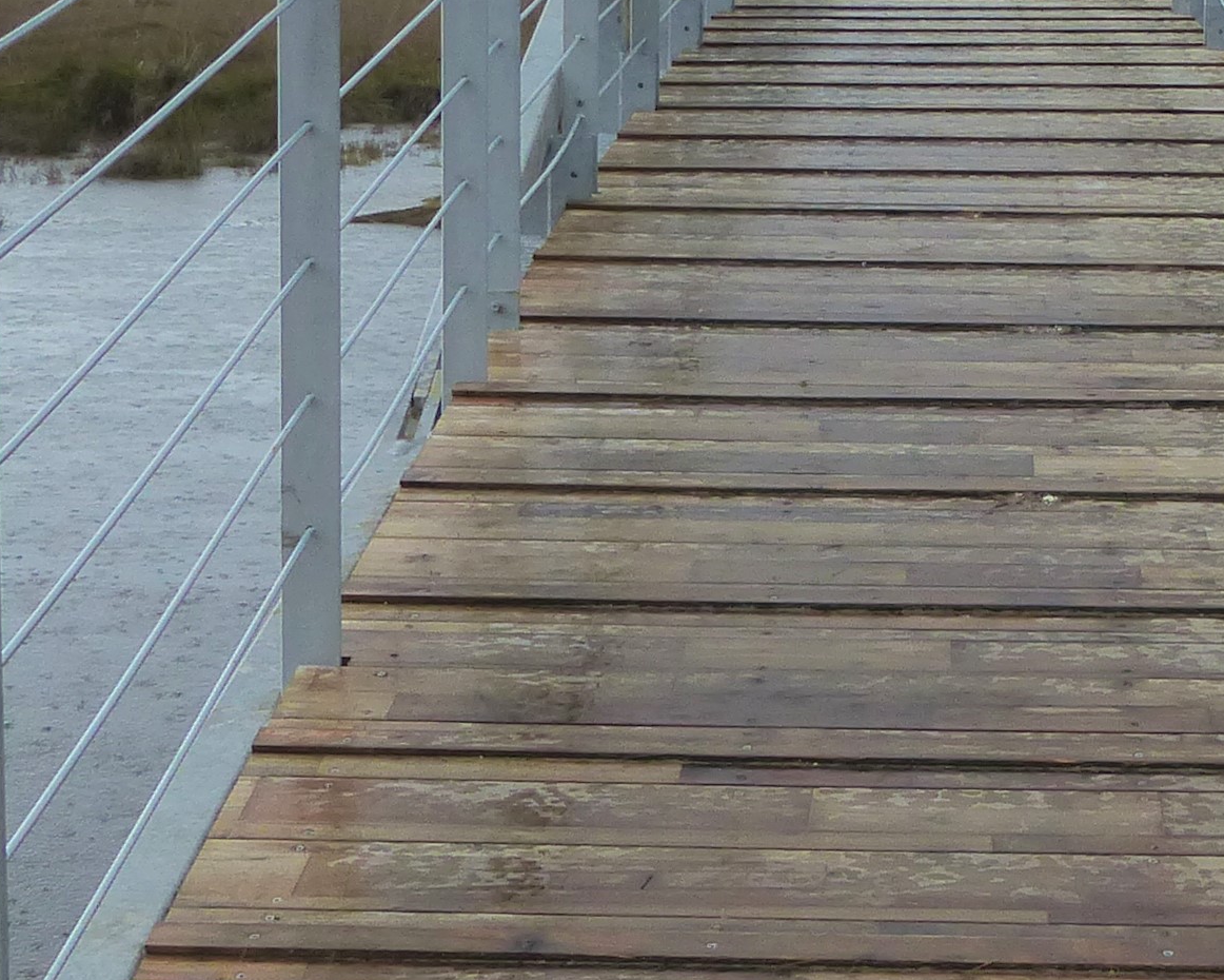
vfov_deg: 18.3
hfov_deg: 22.6
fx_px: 3043
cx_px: 895
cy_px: 413
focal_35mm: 84
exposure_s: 1/100
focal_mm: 4.5
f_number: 4
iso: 160
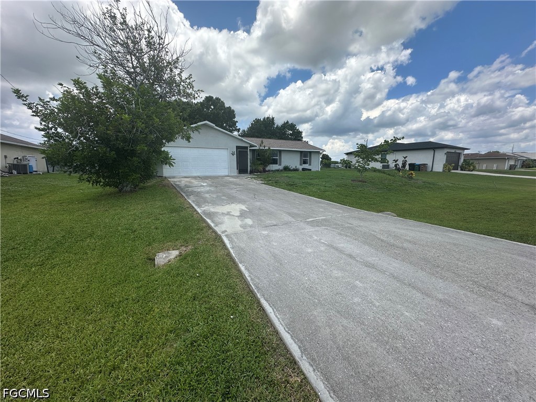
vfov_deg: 85.7
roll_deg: -1.4
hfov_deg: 102.1
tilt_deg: -7.9
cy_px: 201
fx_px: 217
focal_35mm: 14
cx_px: 268
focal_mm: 2.22
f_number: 2.2
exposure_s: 1/1715
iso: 40
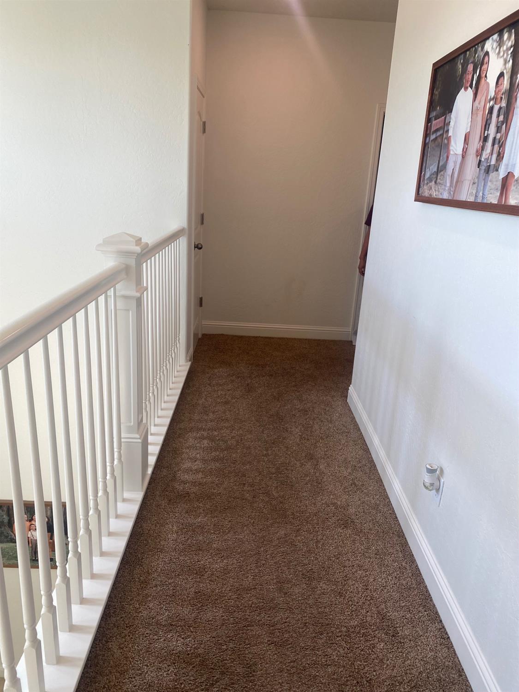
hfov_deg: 53.1
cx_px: 260
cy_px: 346
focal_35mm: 26
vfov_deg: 67.3
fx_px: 520
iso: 50
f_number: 1.8
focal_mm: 4.25
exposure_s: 1/120
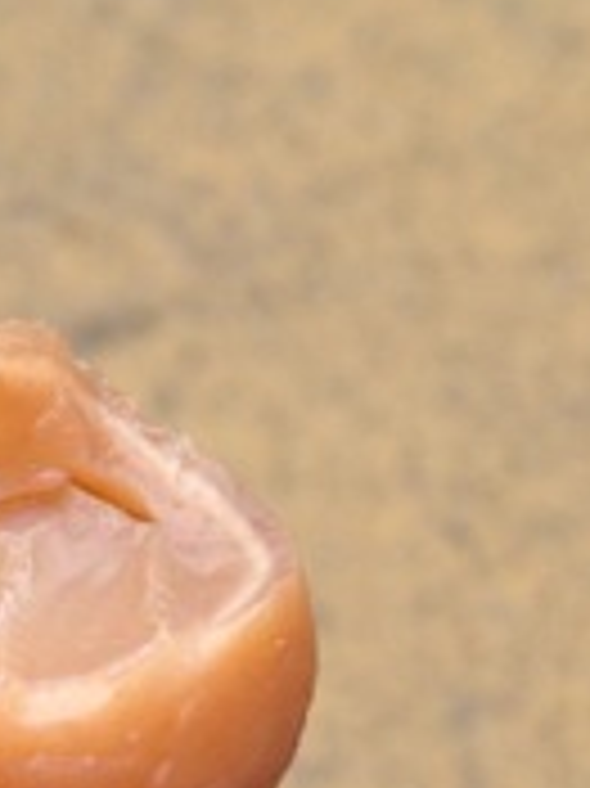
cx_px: -36
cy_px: 892
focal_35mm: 128
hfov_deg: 11.4
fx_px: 2912
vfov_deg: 15.0
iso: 64
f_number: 2.4
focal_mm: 4.28
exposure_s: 1/552
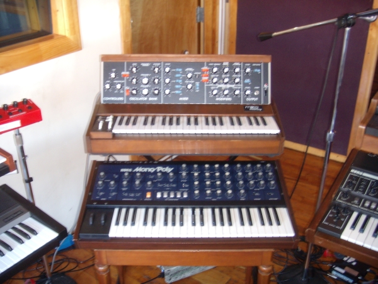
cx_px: 189
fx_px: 415
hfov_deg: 49.0
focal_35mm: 38
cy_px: 142
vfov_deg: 37.7
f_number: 3.5
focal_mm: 6.4
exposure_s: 1/5.1
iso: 100
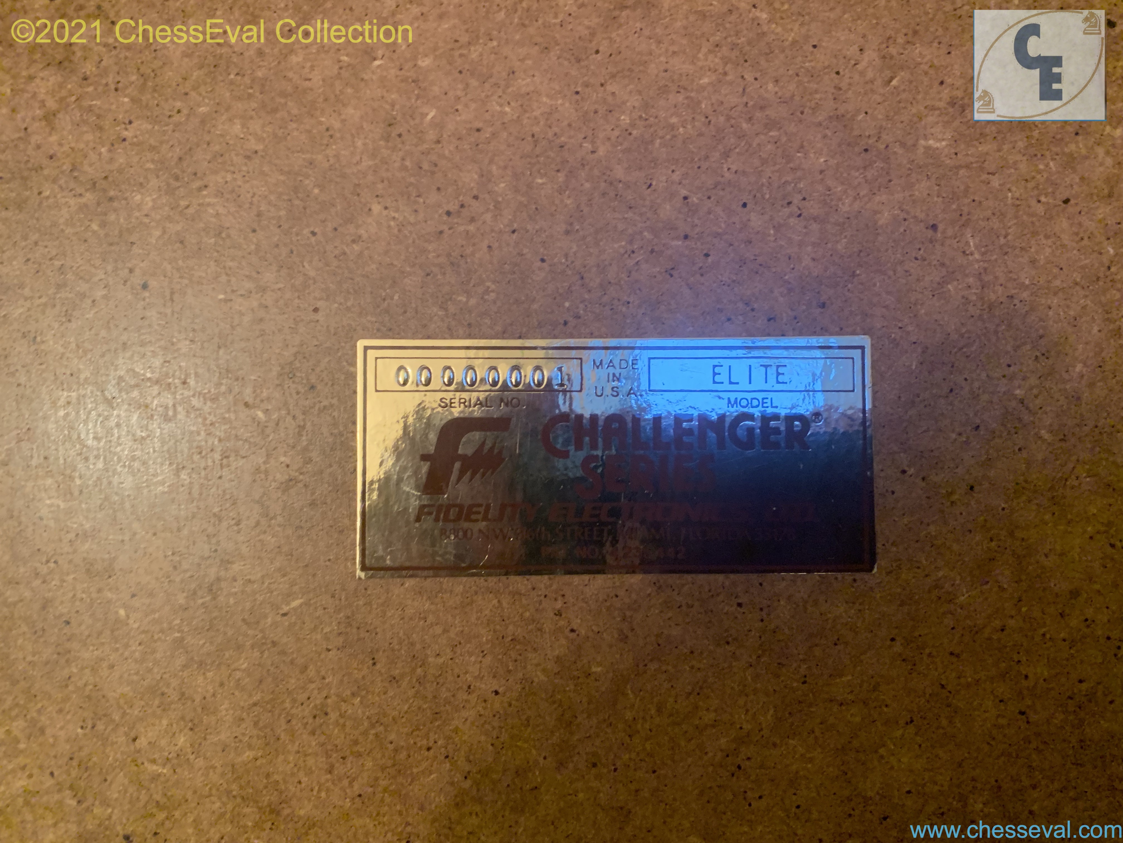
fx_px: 843
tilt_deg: -78.4
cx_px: 562
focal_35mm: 26
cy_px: 422
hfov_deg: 67.3
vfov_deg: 53.1
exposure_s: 1/30
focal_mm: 4.25
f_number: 1.8
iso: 500
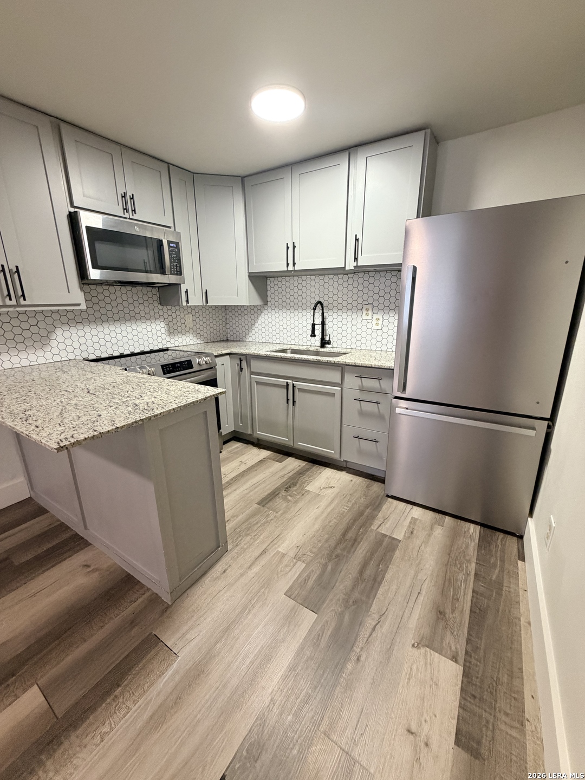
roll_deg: +0.9
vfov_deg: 102.1
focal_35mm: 14
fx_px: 315
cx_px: 292
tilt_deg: -15.6
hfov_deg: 85.7
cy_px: 390
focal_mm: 2.22
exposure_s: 1/60
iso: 320
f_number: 2.2
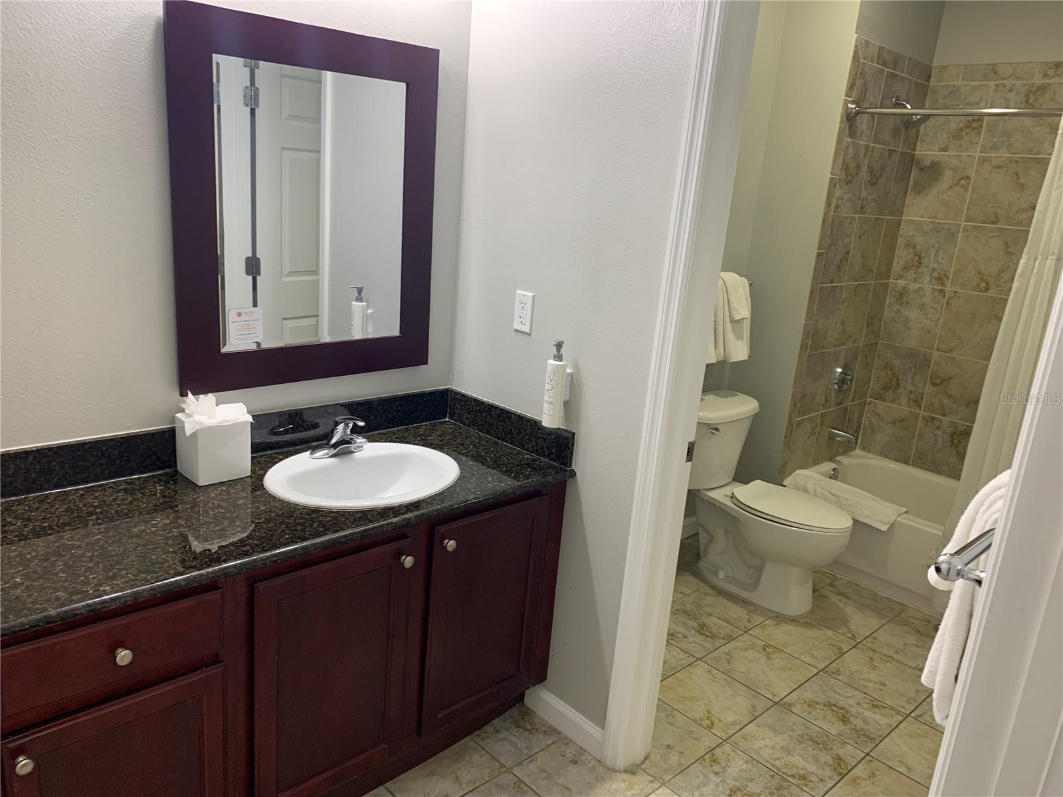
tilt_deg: -16.0
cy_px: 398
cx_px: 532
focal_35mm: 26
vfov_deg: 53.1
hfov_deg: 67.3
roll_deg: -3.9
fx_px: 798
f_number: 1.8
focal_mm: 4.25
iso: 80
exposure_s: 1/60
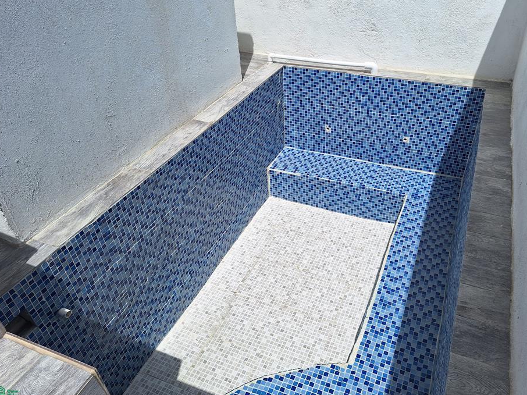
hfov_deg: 67.1
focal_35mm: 26
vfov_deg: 52.9
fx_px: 396
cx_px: 290
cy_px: 176
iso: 40
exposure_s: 1/6410
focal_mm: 5.54
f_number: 1.8
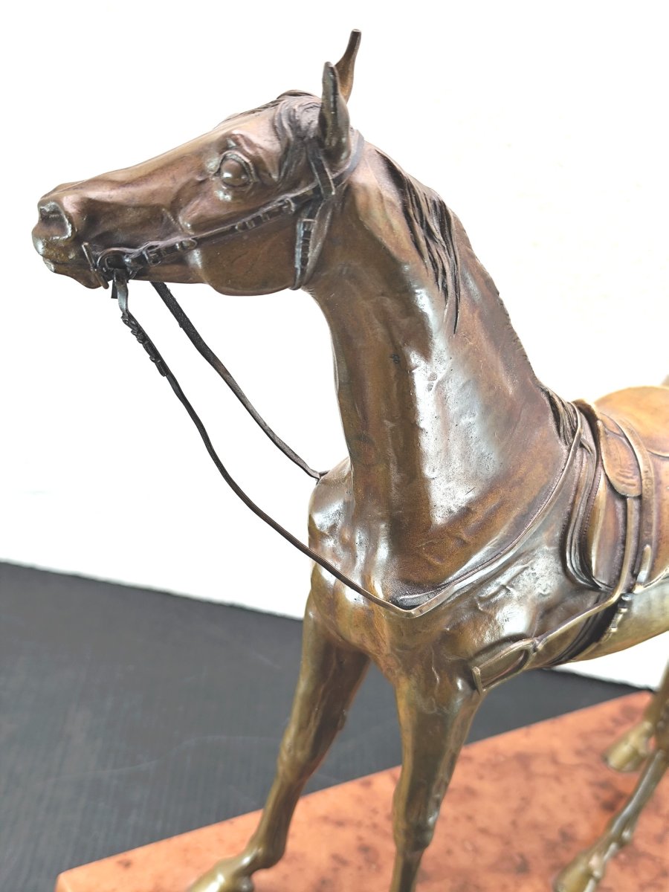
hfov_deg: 31.5
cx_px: 334
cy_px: 446
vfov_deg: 41.2
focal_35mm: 46
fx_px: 1185
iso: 125
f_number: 1.65
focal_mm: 6.14
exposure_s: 1/50
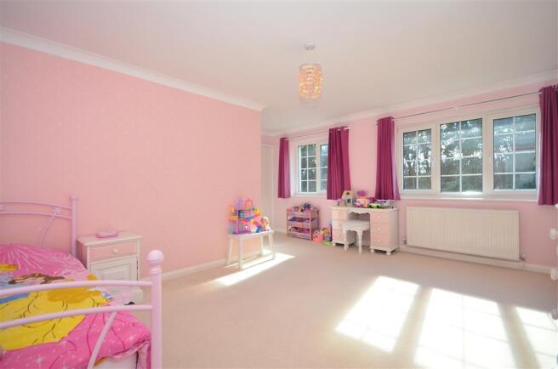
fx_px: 278
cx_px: 279
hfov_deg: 90.1
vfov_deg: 67.1
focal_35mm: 18
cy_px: 184
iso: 640
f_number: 6.3
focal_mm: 12
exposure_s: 1/200
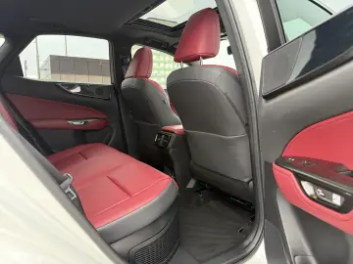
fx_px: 245
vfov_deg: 56.8
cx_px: 176
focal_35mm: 24
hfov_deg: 71.6
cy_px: 132
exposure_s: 1/60
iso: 320
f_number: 1.78
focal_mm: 6.76
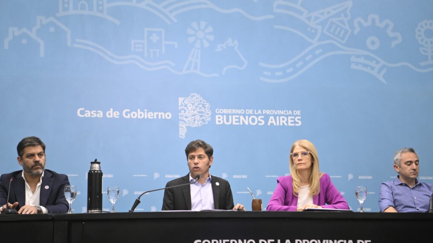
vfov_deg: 18.2
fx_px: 758
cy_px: 140
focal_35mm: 66
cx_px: 219
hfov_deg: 31.9
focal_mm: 62
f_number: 3.2
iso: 4000
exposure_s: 1/400
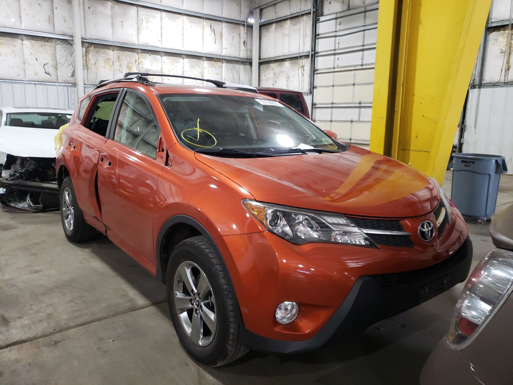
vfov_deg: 53.1
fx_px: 385
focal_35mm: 26
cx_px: 256
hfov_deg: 67.3
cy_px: 192
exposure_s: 1/40
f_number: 1.5
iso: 253
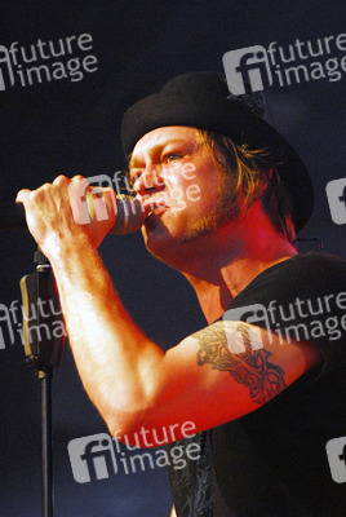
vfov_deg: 11.8
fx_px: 2500
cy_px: 258
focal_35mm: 174
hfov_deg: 7.9
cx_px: 173
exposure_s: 1/60
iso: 1000
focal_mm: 116
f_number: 2.8
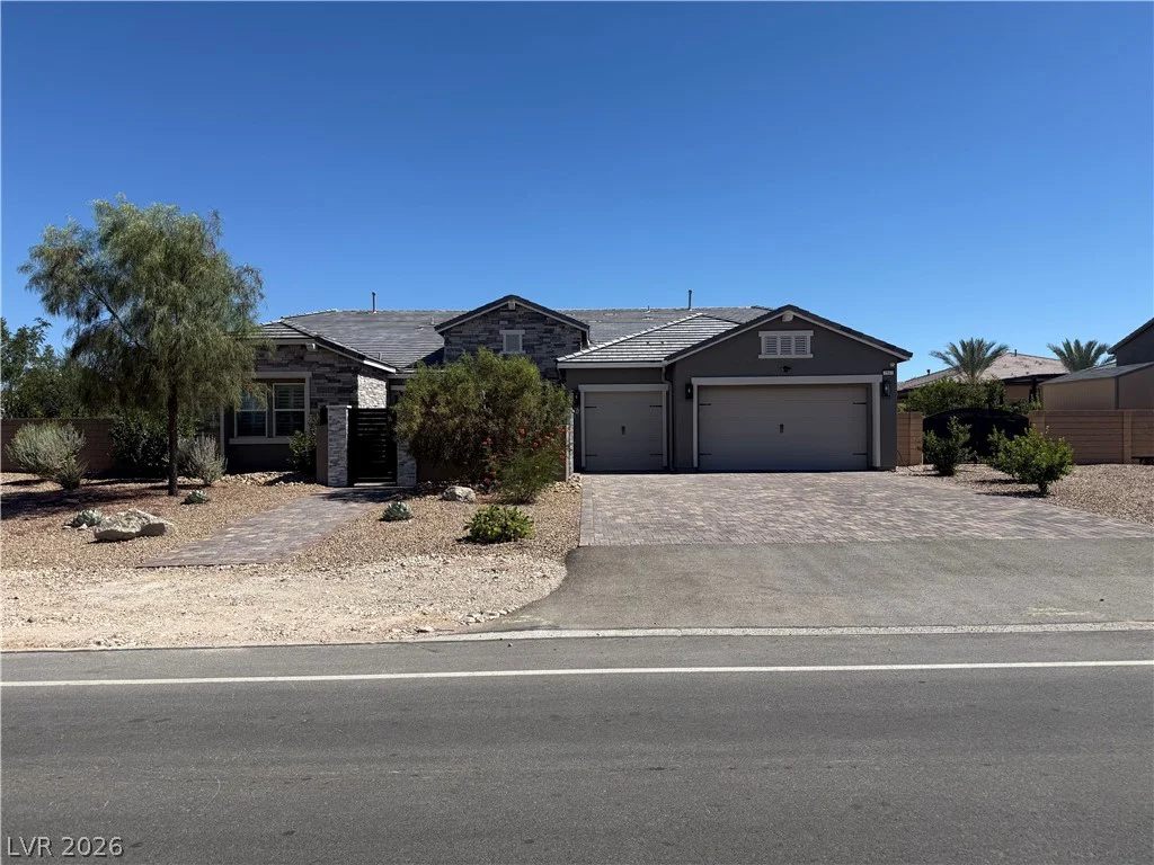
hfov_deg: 71.6
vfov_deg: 56.8
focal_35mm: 24
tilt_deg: +0.2
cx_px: 577
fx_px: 800
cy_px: 432
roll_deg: +0.7
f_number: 1.78
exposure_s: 1/5714
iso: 80
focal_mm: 6.76
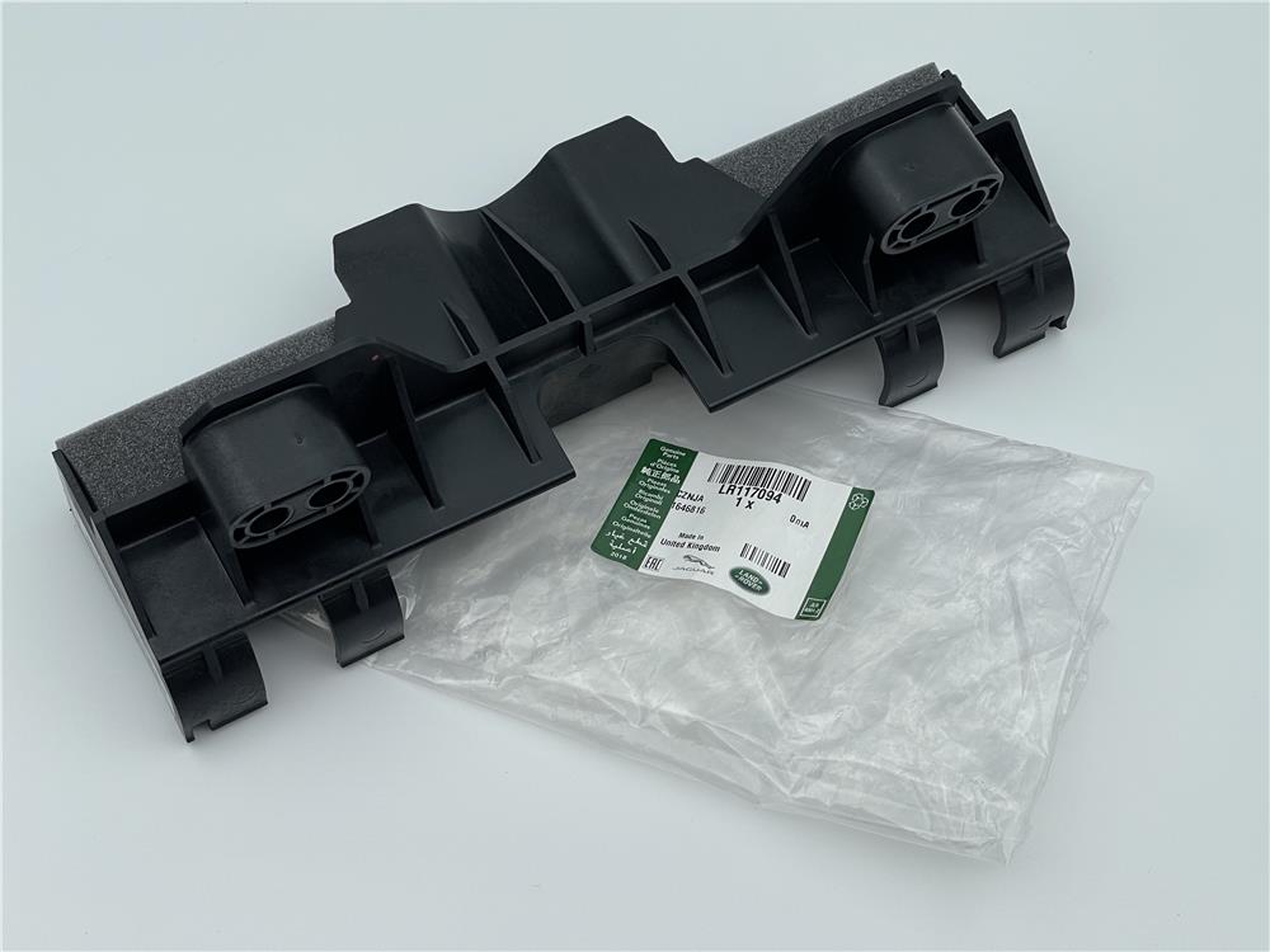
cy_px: 476
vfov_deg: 22.9
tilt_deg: -58.9
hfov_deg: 30.3
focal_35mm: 64
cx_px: 635
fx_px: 2348
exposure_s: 1/129
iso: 20
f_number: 2.2
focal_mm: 7.5
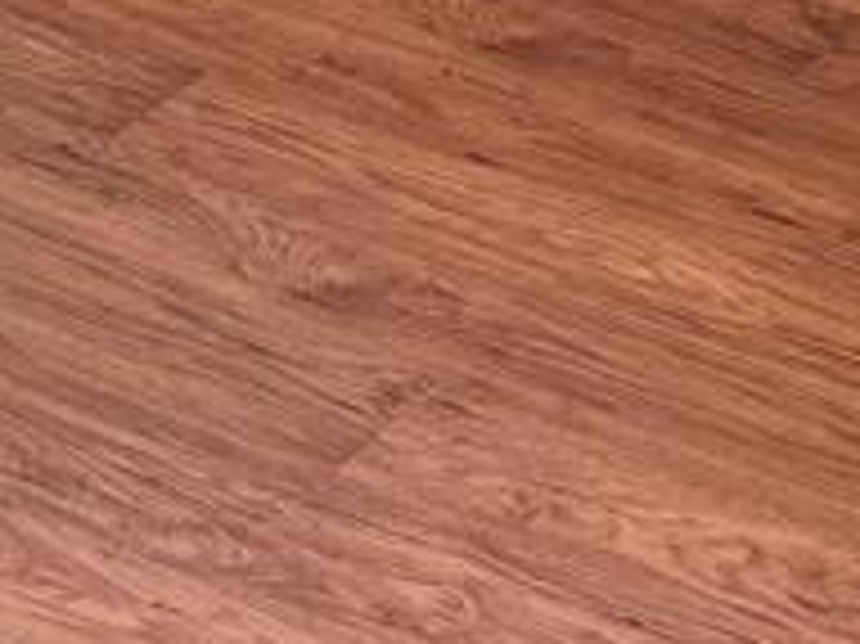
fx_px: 3203
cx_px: 680
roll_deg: -0.5
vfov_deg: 9.8
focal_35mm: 129
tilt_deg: -8.9
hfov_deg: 15.2
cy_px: -1031
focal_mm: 6.76
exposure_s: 1/60
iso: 320
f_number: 1.78
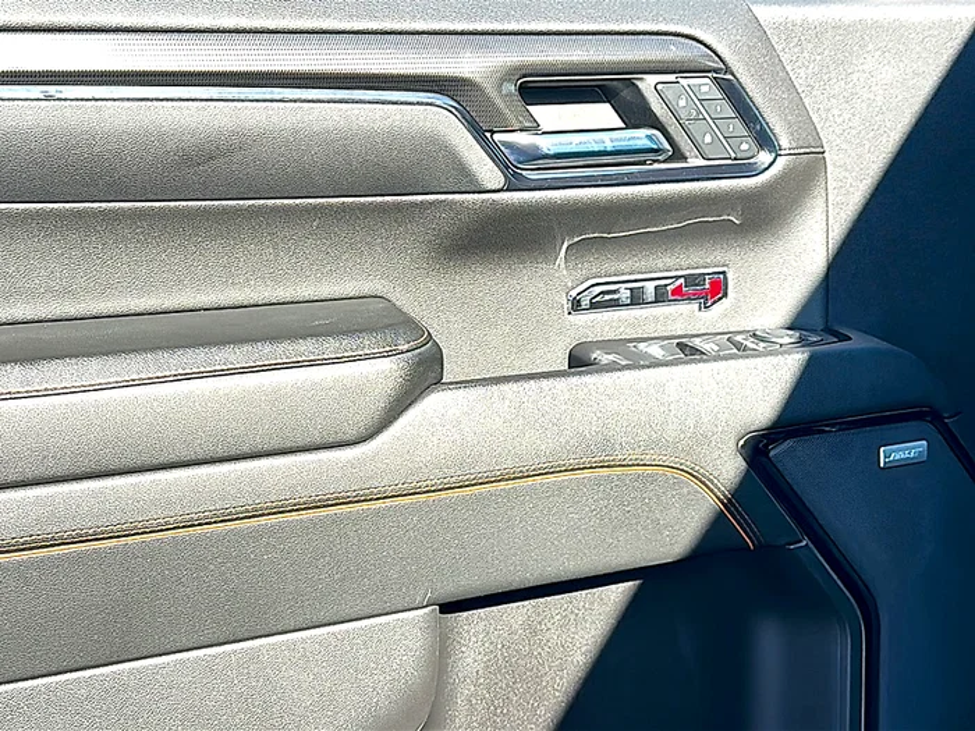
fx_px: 1296
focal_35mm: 46
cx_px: 488
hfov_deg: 41.2
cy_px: 366
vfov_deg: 31.5
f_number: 1.78
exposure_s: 1/1031
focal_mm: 6.86
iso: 80
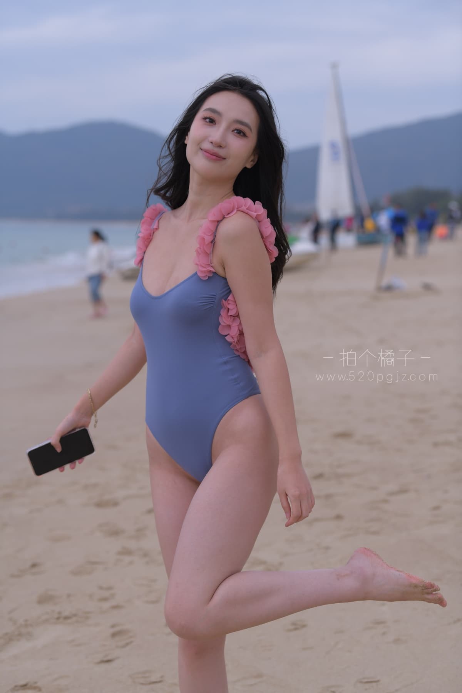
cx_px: 231
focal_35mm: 82
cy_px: 346
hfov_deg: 16.7
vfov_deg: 24.8
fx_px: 1578
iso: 125
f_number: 4
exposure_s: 1/640
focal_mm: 82
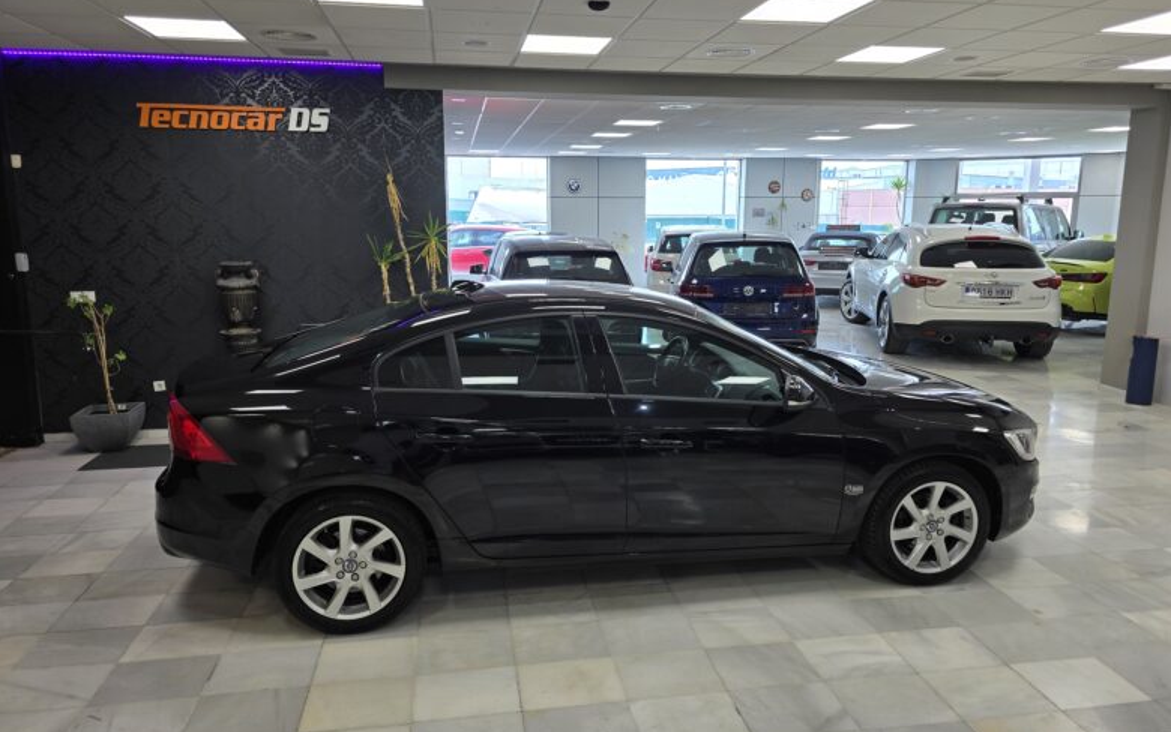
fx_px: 798
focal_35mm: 25
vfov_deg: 49.3
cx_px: 599
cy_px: 336
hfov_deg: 72.5
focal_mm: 6.3
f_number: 1.7
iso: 40
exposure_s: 1/100
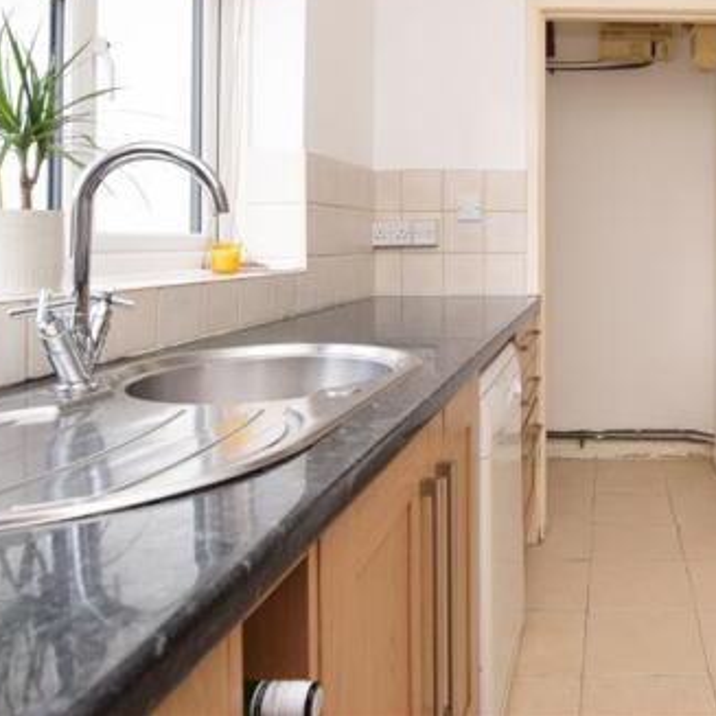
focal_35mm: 29
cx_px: 615
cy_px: 240
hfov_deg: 50.1
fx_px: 689
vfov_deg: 53.9
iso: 400
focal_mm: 11.5
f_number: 10
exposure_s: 1/8
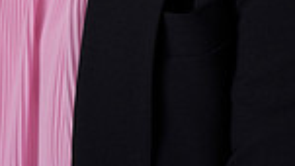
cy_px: -394
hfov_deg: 6.3
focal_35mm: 343
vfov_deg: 3.4
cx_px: 83
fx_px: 2683
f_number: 11
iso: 125
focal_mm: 85
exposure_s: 1/100
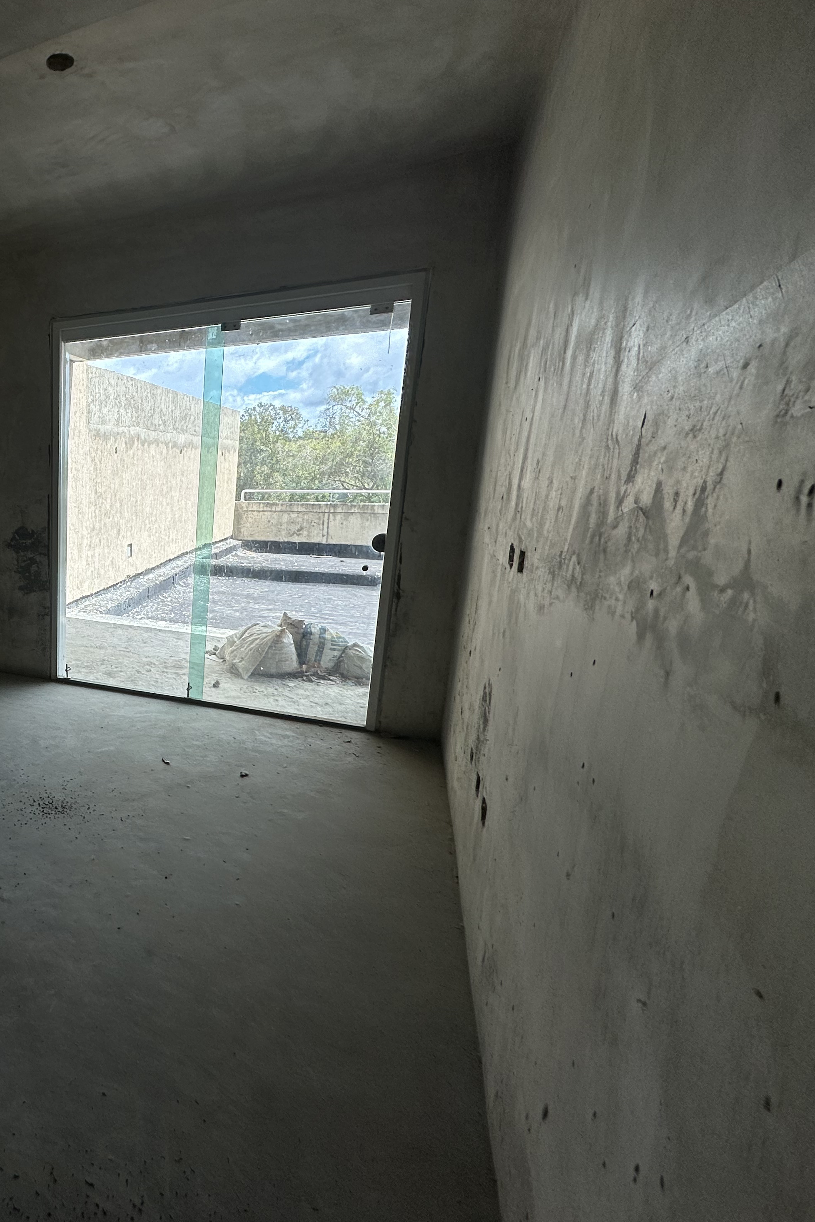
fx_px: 679
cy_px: 610
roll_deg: +1.1
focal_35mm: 20
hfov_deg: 49.1
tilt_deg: -11.0
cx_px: -21
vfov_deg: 84.0
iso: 40
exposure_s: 1/587
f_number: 2.2
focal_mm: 2.22
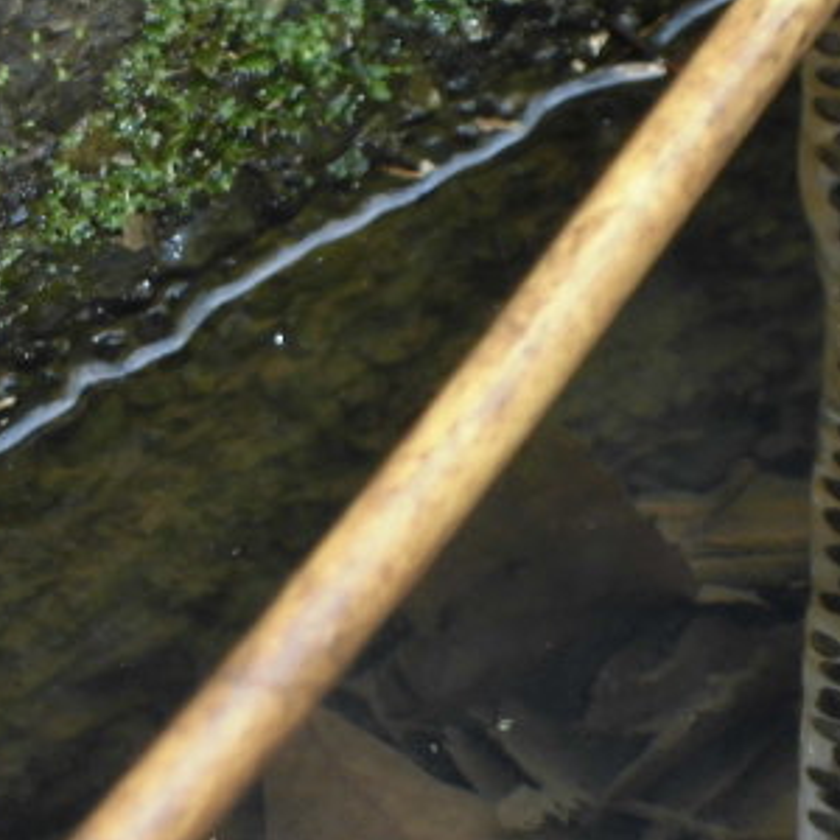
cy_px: 372
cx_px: 412
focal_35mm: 262
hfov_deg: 6.7
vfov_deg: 6.7
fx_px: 7193
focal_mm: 24.8
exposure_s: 1/60
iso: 200
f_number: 6.2
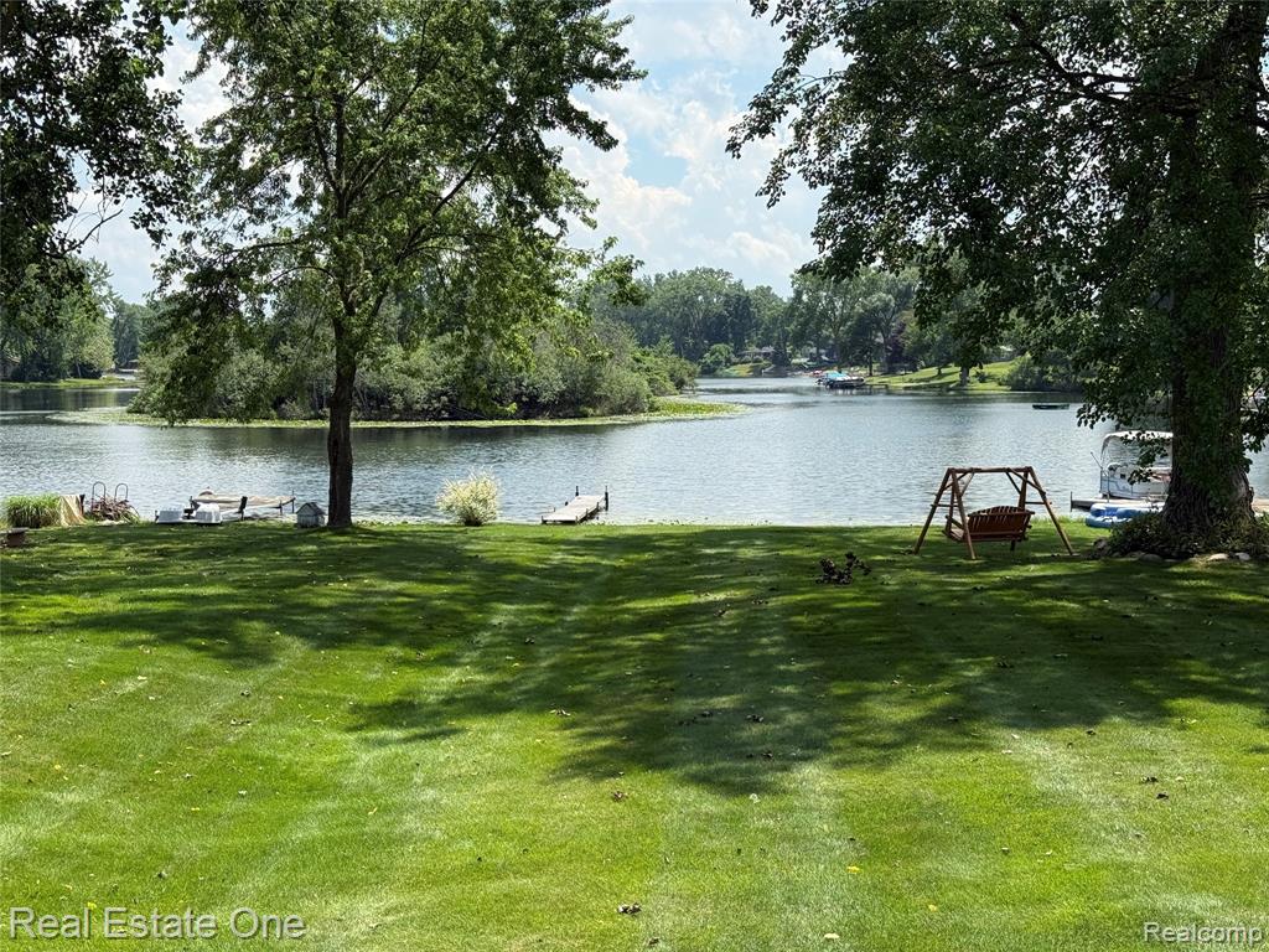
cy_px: 476
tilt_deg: -3.7
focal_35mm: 48
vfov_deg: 30.3
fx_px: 1760
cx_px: 634
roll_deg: -0.1
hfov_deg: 39.7
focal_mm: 6.76
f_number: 1.78
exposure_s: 1/3226
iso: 80
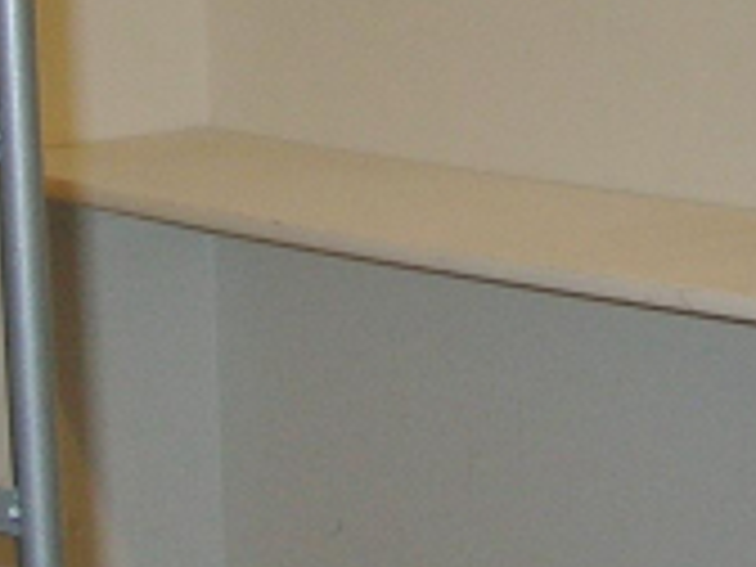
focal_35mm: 167
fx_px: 3647
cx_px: 796
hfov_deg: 11.7
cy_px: 50
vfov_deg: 8.9
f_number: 2.8
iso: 50
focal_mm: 6.9
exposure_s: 1/60.1
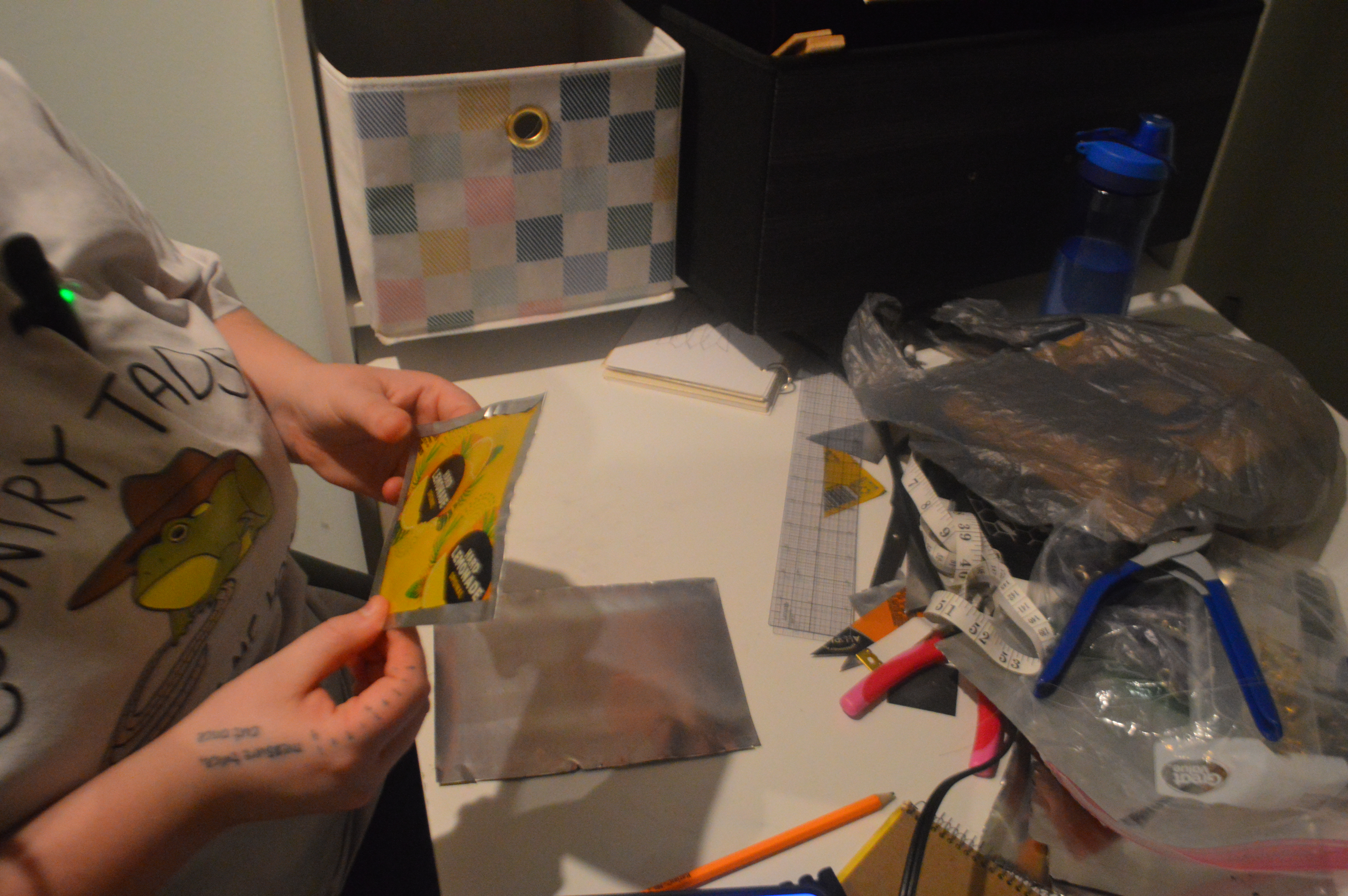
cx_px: 674
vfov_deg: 43.5
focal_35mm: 30
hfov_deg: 62.0
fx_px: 1122
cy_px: 448
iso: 3200
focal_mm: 20
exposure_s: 1/80
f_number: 3.8
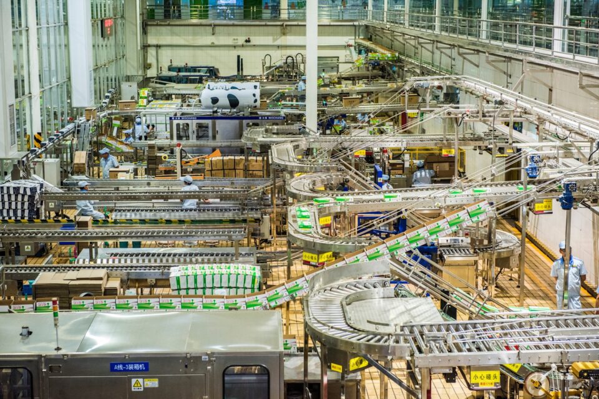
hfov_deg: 28.8
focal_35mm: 70
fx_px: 1165
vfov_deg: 19.5
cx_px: 300
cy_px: 200
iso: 2200
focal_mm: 70
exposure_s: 1/80
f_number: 4.5
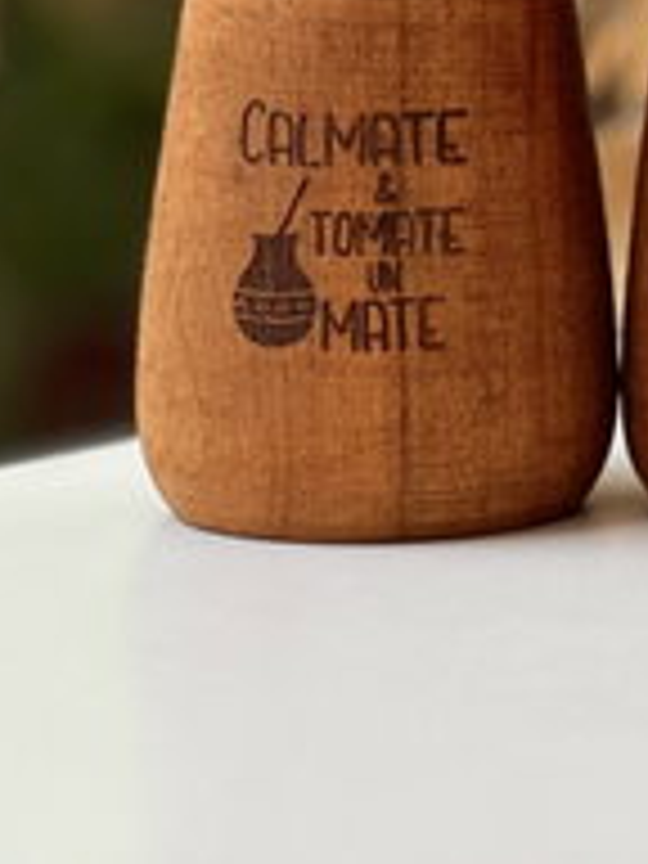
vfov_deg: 9.1
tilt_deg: -1.5
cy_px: -326
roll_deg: +0.2
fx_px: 5341
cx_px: 846
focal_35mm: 214
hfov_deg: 6.9
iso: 40
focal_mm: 9
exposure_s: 1/121
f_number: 2.8
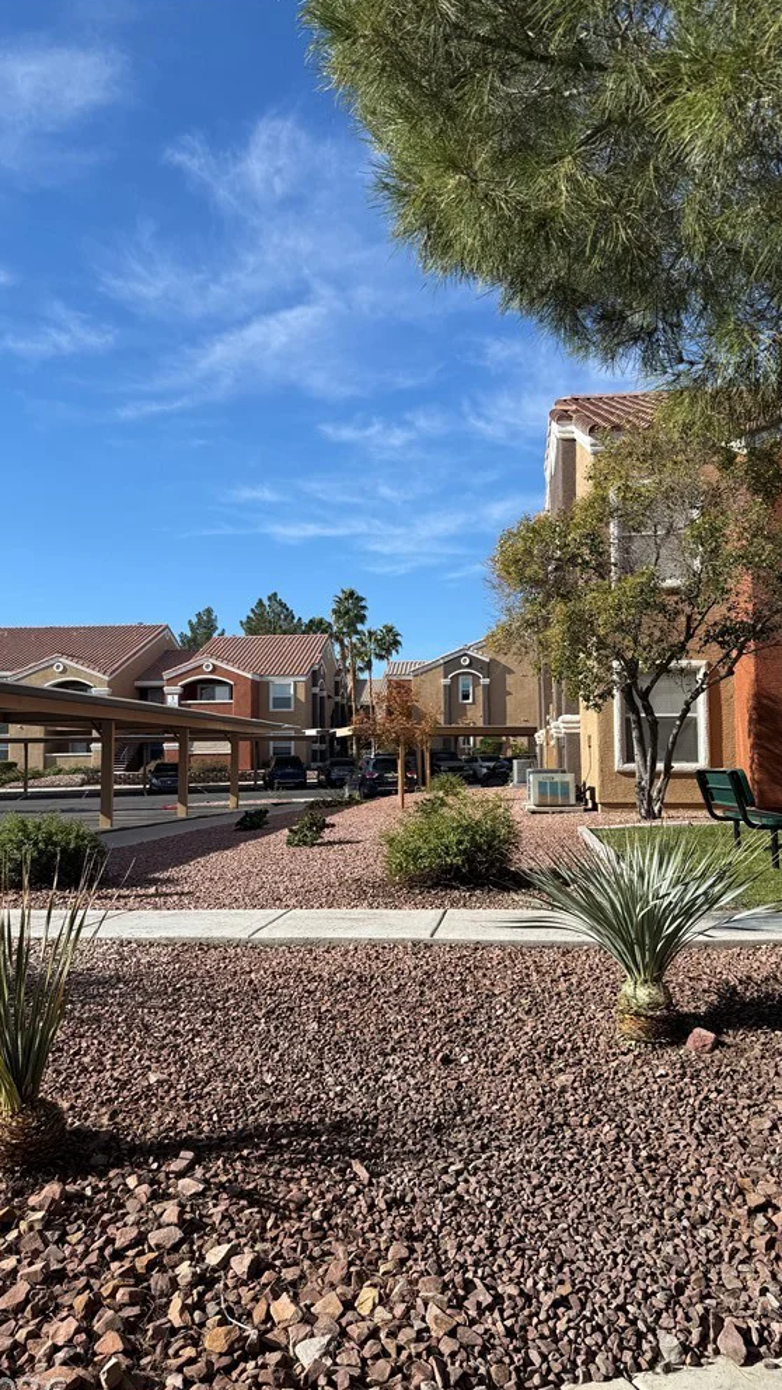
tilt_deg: +3.9
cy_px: 708
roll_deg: +1.6
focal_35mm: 27
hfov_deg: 42.9
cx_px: 404
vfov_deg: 69.9
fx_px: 995
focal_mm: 6.76
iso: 80
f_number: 1.78
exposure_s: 1/3953
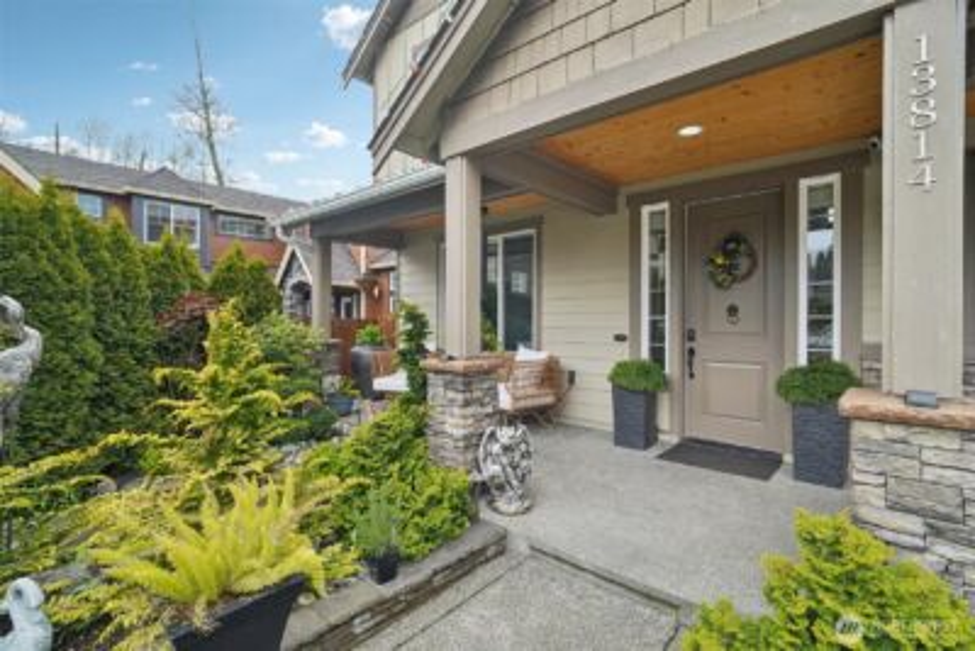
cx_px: 488
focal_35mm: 16
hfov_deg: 96.7
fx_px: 433
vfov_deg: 73.8
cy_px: 326
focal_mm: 16
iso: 1600
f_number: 8
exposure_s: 1/200
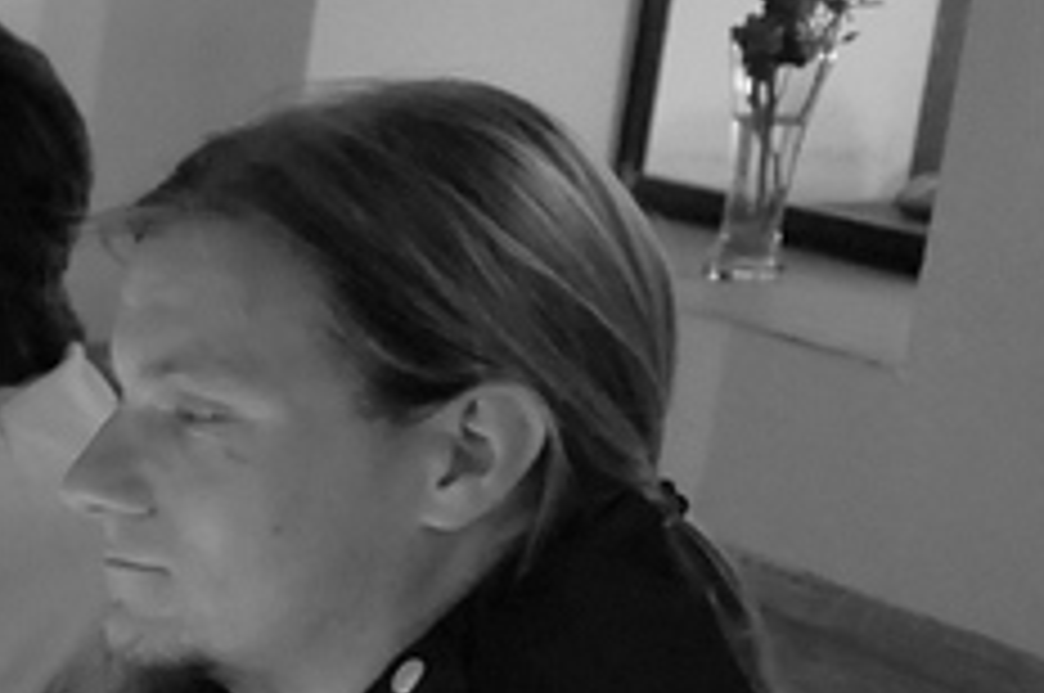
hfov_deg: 12.7
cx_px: -1048
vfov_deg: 9.3
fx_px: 4112
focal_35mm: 142
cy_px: 1161
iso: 1600
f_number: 2.8
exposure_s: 1/20
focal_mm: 22
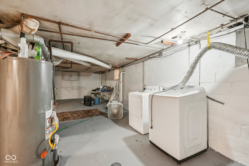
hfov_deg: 95.0
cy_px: 83
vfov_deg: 72.0
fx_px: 114
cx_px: 124
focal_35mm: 16
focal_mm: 16.5
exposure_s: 1/30
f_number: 8
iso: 10000
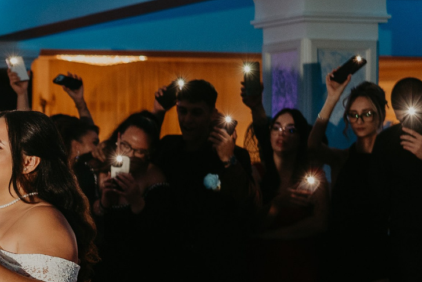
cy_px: 258
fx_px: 1442
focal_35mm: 123
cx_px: -182
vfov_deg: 11.1
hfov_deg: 15.5
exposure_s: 1/160
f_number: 2.2
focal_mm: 35
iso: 1000
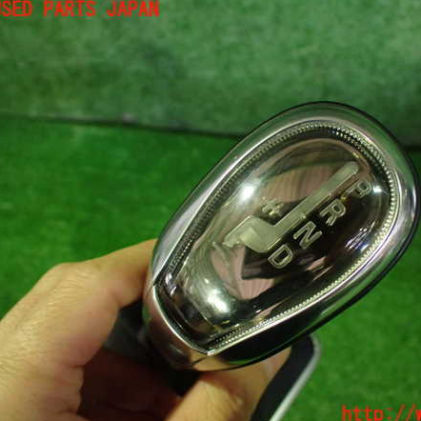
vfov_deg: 46.0
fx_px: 495
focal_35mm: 36
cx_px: 271
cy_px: 212
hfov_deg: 45.5
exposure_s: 1/30
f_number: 2.3
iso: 800
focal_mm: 5.4
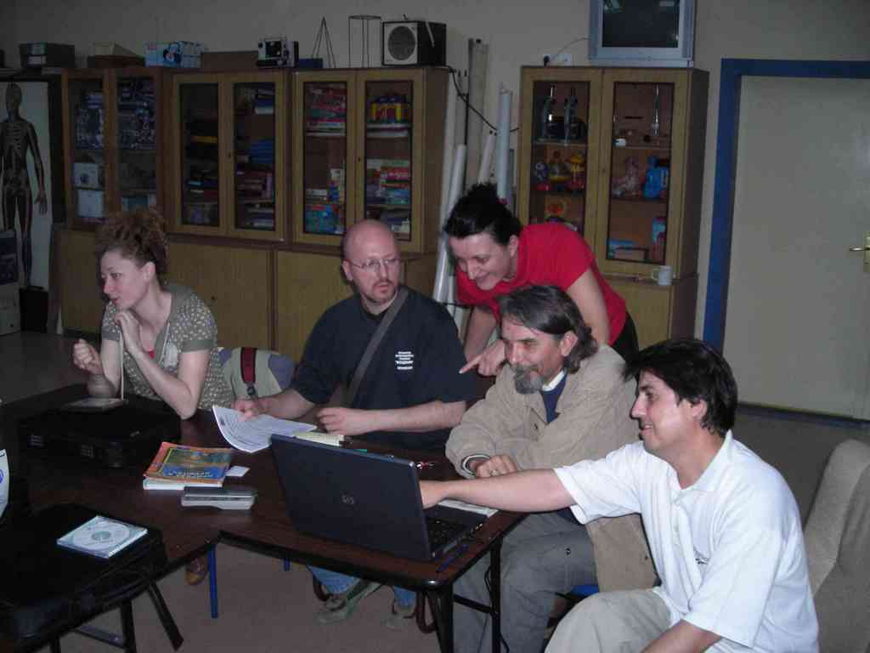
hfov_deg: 49.0
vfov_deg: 37.7
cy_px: 326
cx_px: 435
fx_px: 955
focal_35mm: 38
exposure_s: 1/60
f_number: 3.2
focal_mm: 6.3
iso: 214
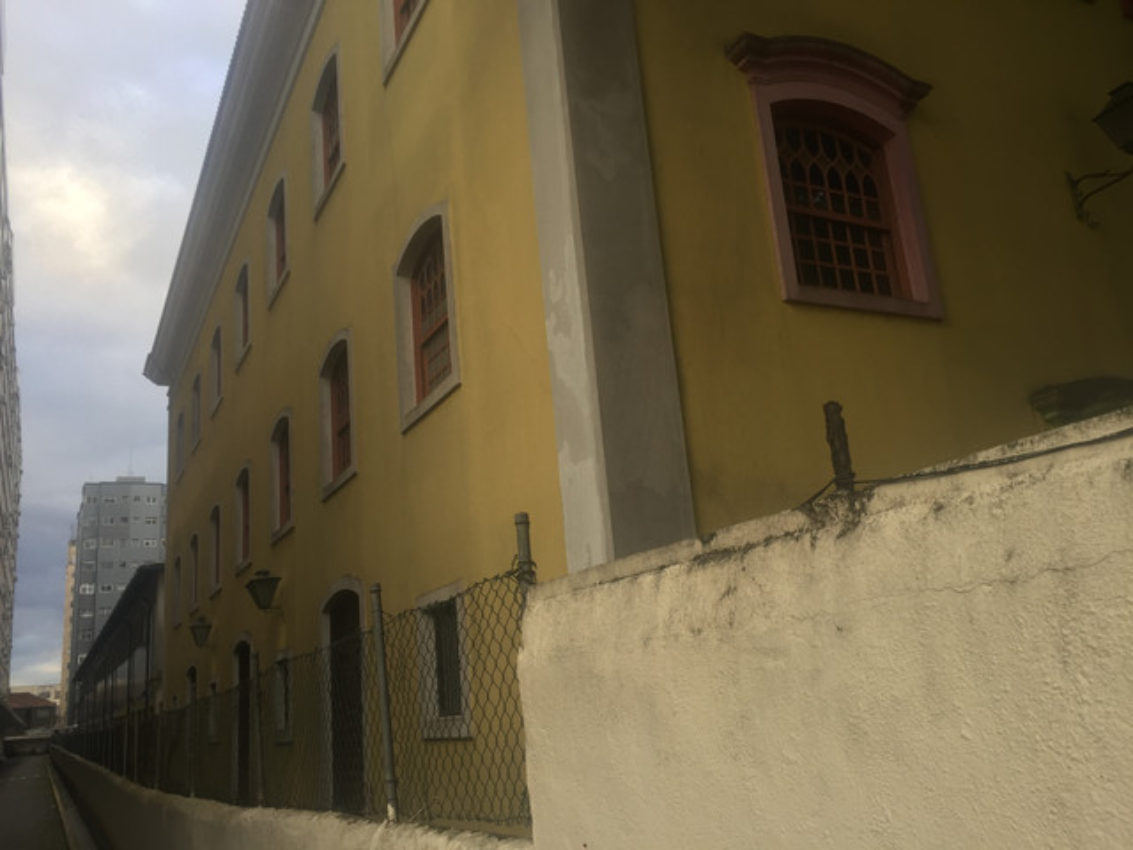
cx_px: 566
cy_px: 425
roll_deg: +4.4
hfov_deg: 61.7
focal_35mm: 29
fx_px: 949
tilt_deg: +14.3
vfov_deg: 48.2
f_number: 2.2
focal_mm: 4.15
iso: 32
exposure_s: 1/120
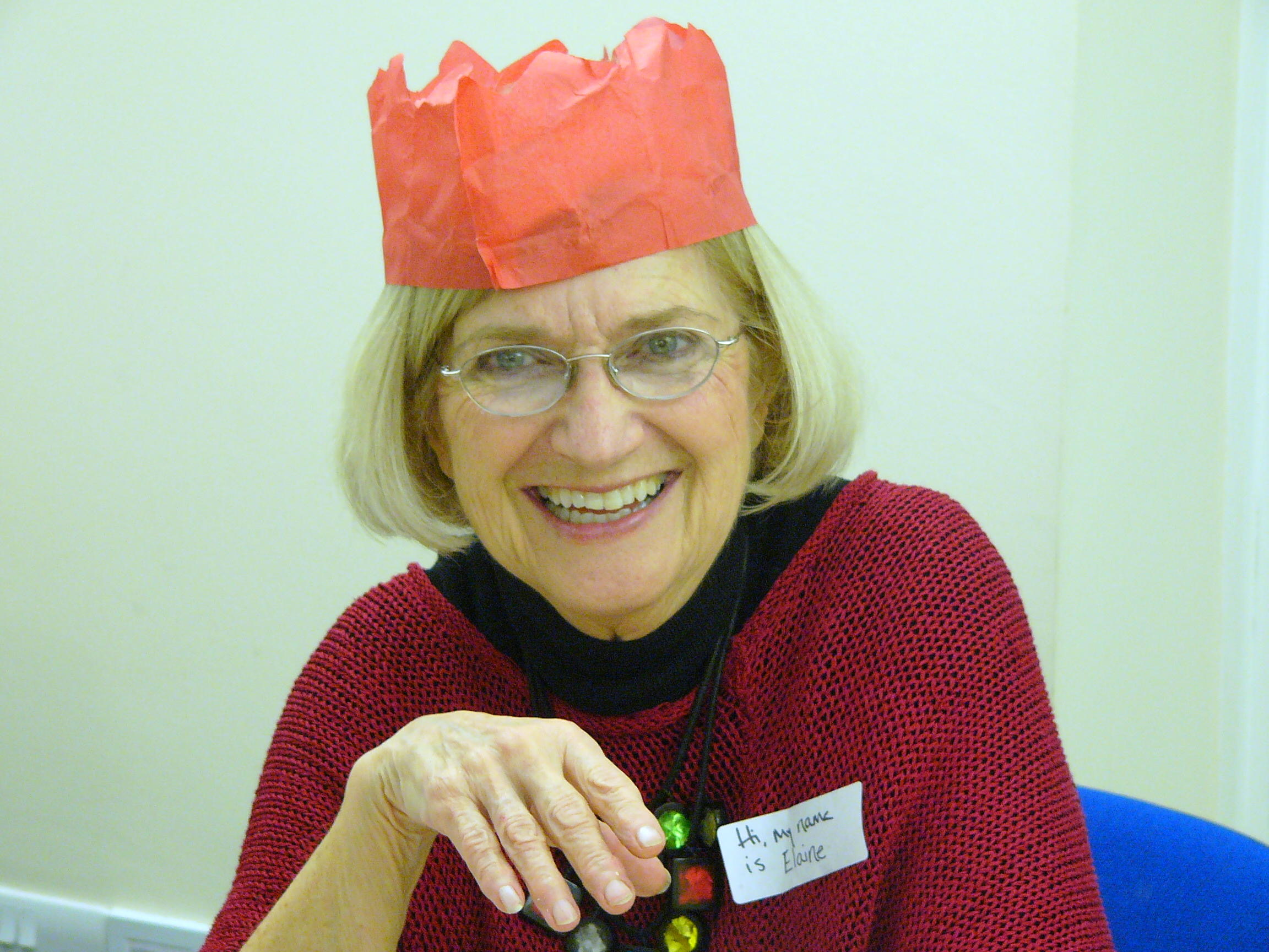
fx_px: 4876
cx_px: 634
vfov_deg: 11.1
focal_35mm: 133
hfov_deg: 14.8
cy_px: 476
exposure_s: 1/30
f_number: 2.8
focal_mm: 22.1
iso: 200
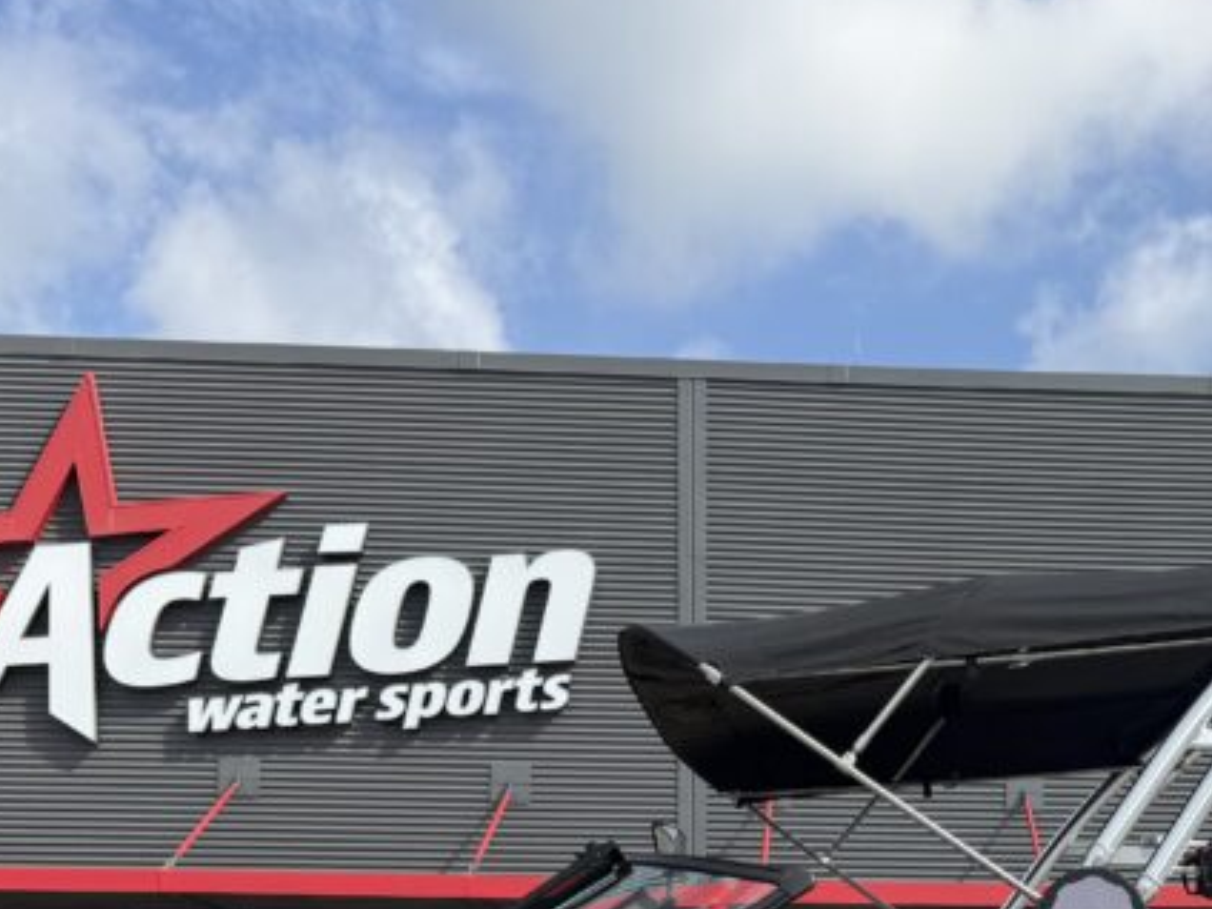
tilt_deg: +3.3
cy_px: 1058
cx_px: 986
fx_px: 2031
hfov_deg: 32.2
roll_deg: -0.3
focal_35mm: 58
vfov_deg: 23.3
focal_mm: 6.76
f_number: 1.78
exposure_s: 1/3425
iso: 80
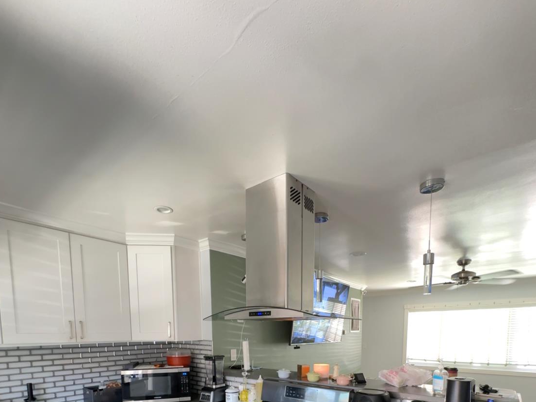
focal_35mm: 19
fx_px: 294
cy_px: 360
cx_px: 269
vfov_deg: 58.8
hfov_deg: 84.7
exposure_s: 1/94
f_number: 2.2
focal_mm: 2.22
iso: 250
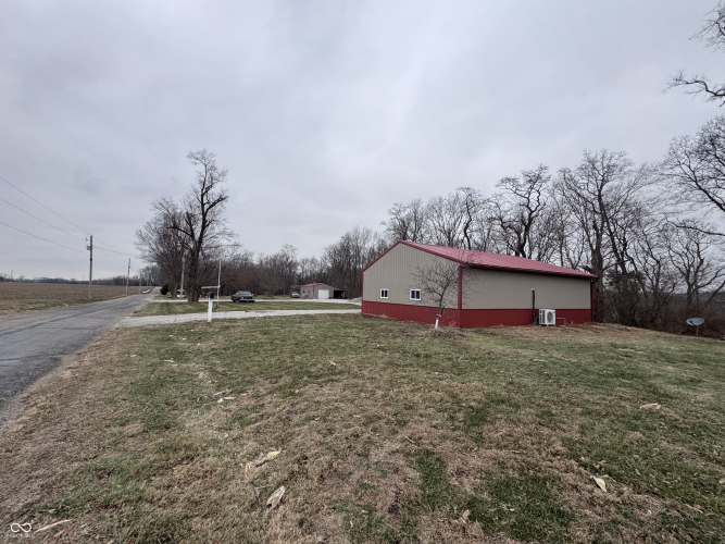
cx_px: 362
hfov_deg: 102.1
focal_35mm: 14
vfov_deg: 85.7
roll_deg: -1.7
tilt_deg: +4.0
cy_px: 272
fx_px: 293
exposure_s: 1/313
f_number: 2.2
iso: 40
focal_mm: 2.22
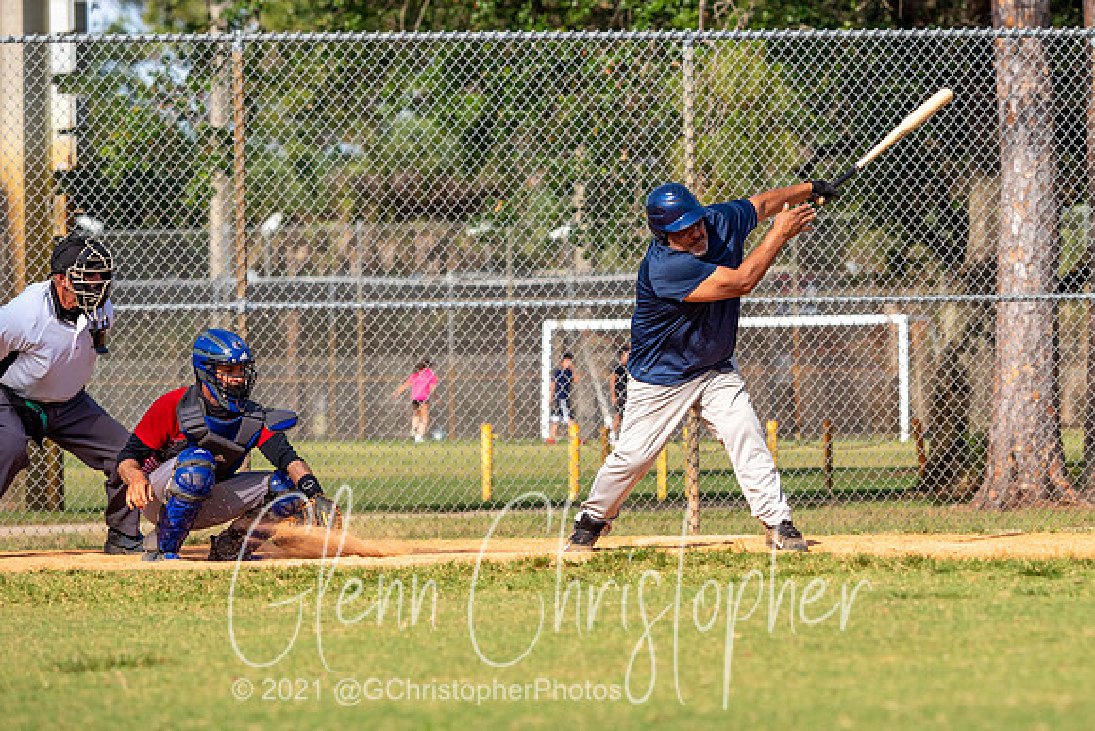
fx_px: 10339
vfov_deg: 4.0
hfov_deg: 6.1
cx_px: 630
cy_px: 304
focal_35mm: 340
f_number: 3.5
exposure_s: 1/2000
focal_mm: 142
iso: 200
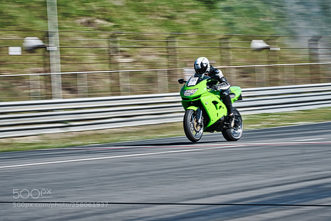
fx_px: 929
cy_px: 110
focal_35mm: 101
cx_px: 166
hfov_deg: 20.2
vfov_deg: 13.6
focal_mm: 101
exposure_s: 1/80
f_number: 9
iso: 100
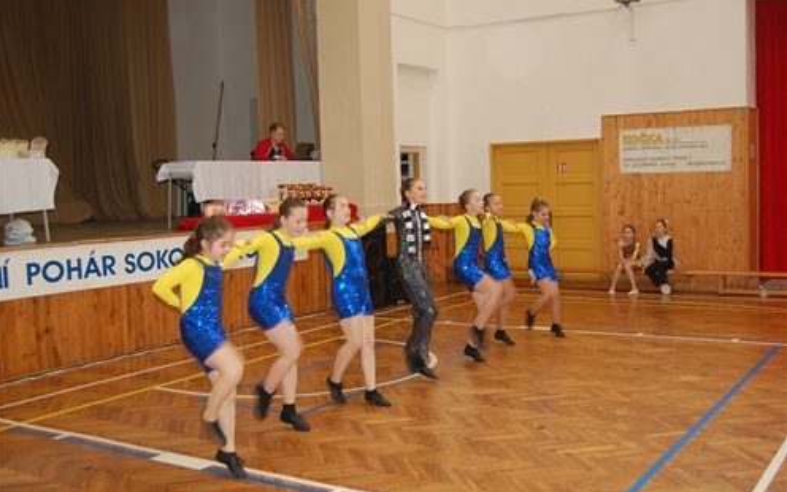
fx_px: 858
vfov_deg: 32.0
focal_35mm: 40
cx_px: 392
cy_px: 251
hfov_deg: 49.3
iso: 500
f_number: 4.2
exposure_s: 1/60
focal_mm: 26
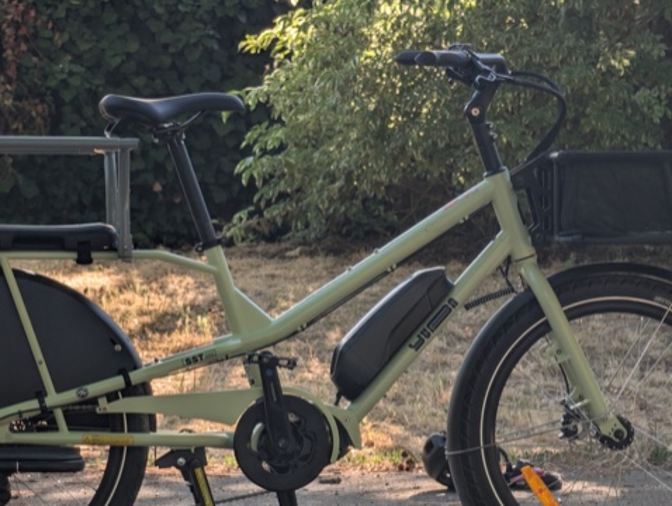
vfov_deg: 7.2
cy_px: 292
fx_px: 4025
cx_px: 242
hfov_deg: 9.5
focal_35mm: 207
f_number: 2.8
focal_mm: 17.91
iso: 42
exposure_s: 1/211
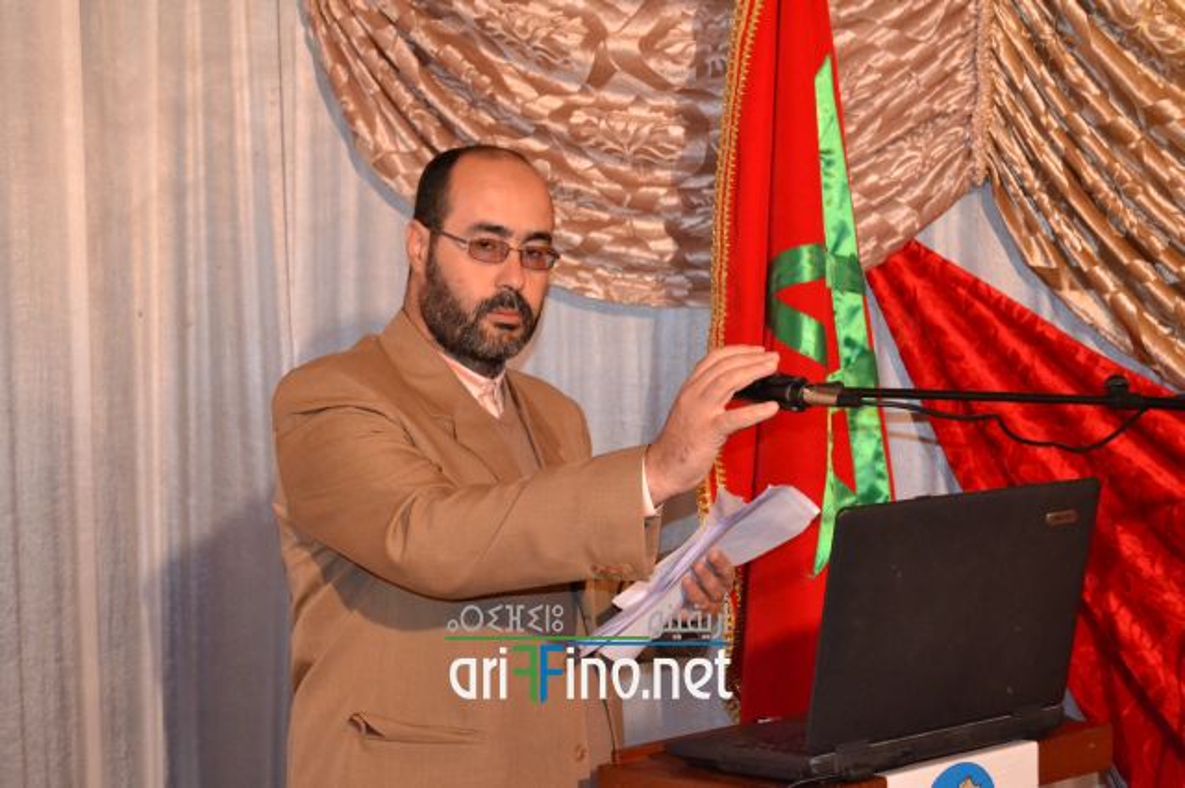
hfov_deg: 35.1
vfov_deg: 23.8
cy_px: 394
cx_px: 592
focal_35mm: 57
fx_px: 1875
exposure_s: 1/60
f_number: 5
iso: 3200
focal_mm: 38
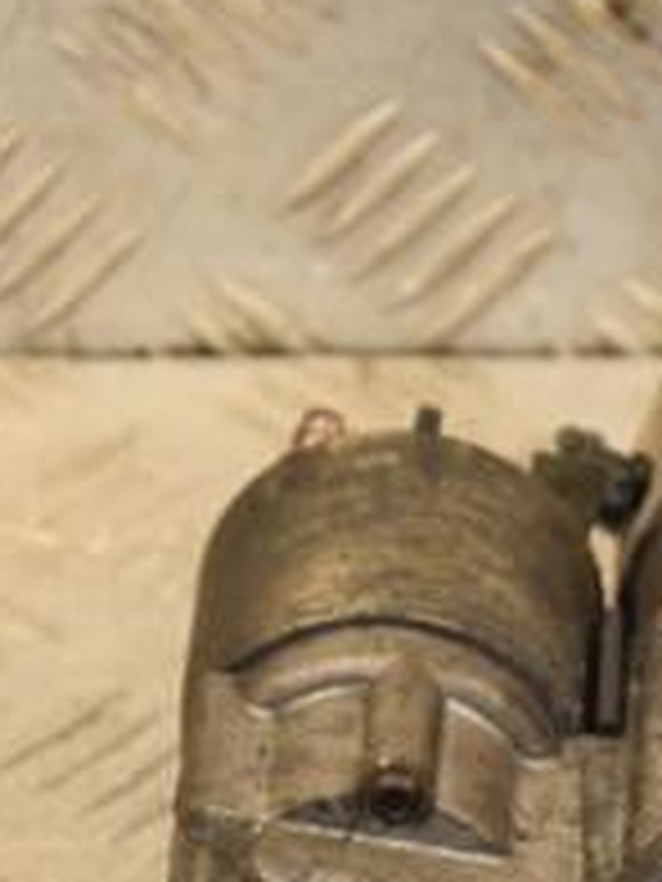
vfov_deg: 6.8
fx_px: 7446
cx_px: 892
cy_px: 878
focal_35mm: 292
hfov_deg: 5.1
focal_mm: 66
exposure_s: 1/125
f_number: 5.3
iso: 800
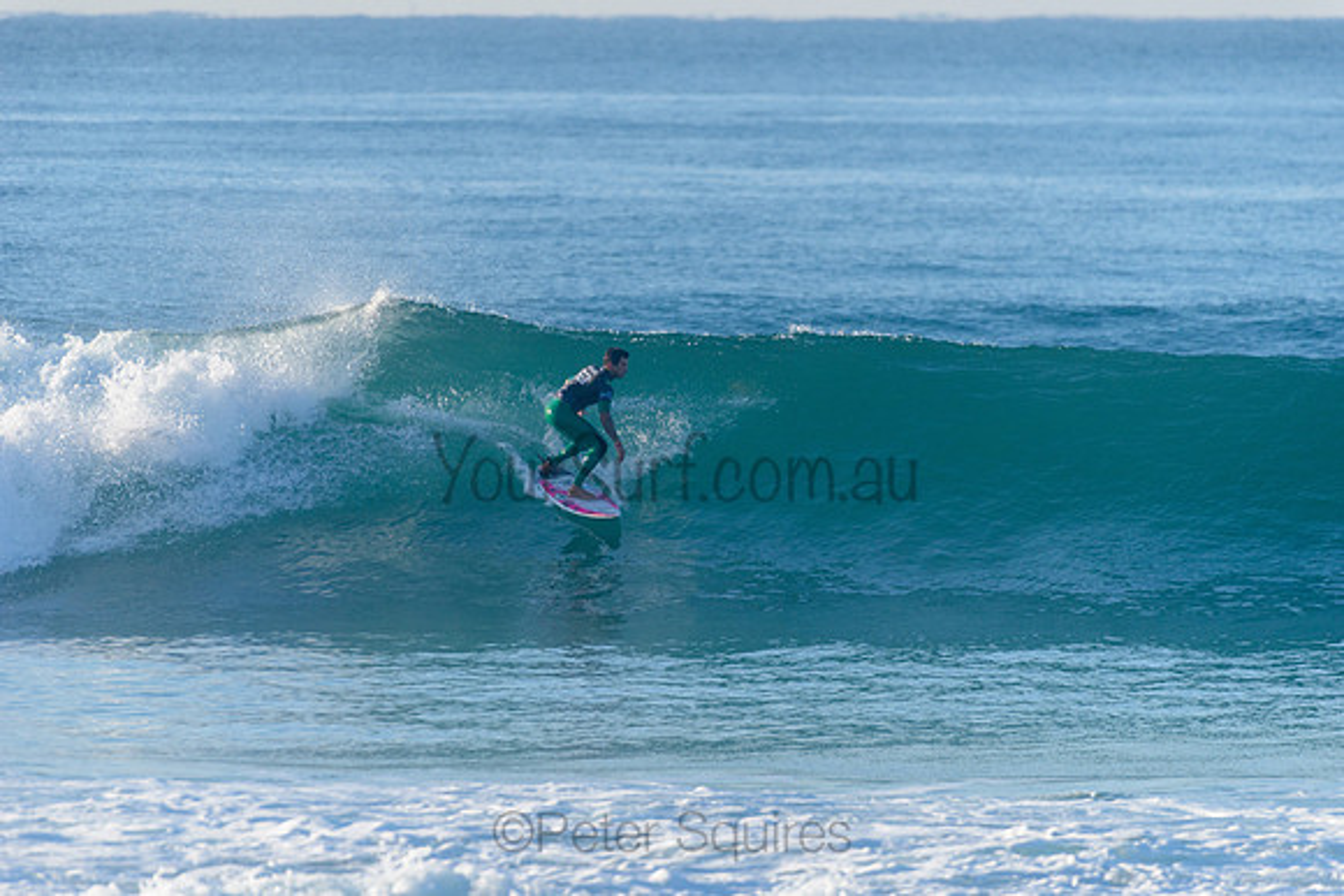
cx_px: 672
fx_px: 18674
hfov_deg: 4.1
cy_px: 448
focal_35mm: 500
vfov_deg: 2.8
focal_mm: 500
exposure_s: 1/2000
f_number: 5.6
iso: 360
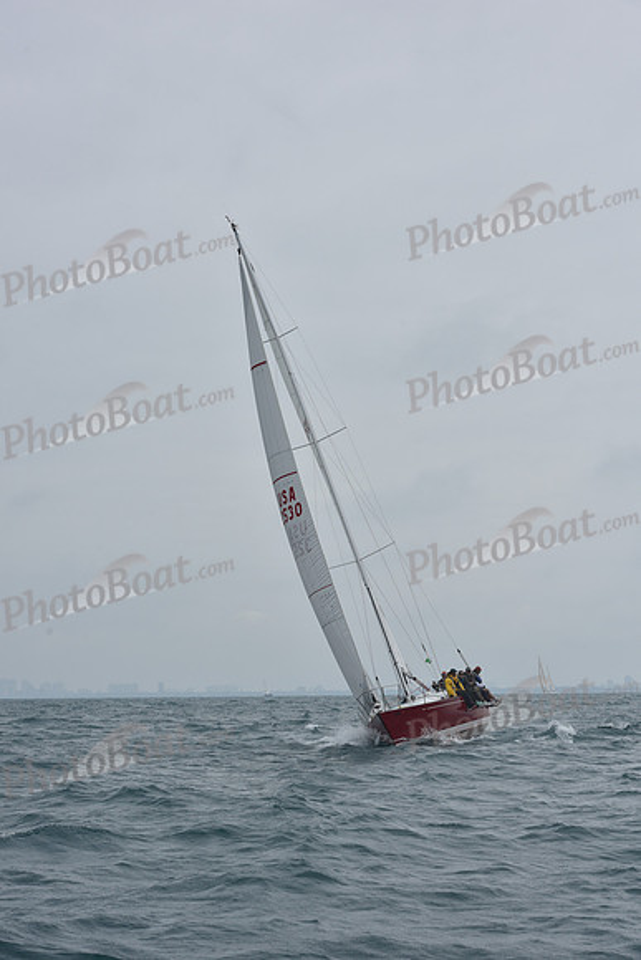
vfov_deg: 28.8
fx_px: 1868
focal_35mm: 70
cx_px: 320
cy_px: 480
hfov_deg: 19.5
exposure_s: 1/800
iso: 250
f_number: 10
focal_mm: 70
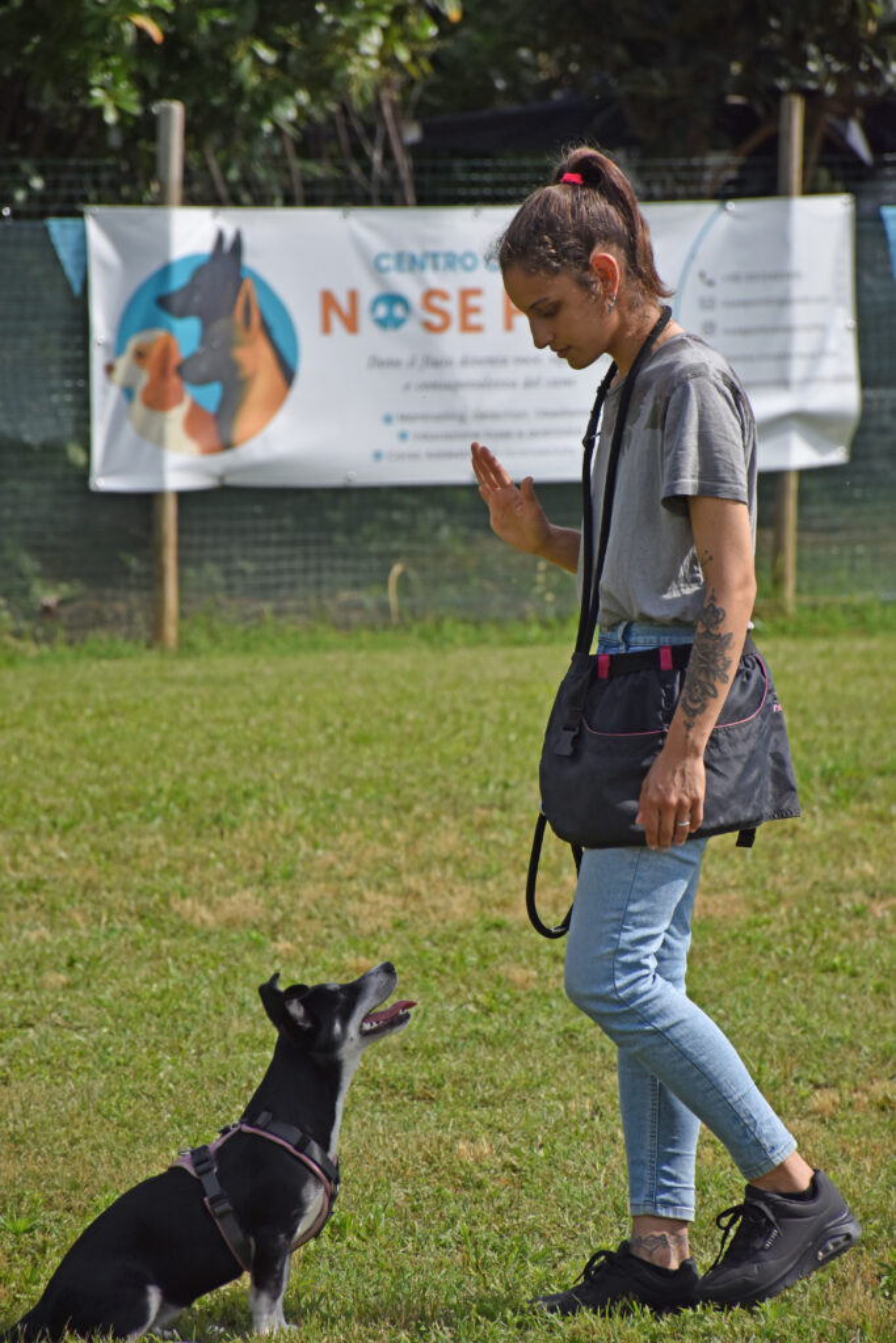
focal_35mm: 210
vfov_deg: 9.8
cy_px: 672
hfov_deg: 6.5
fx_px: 7837
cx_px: 448
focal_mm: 140
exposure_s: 1/2000
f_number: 5.6
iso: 360
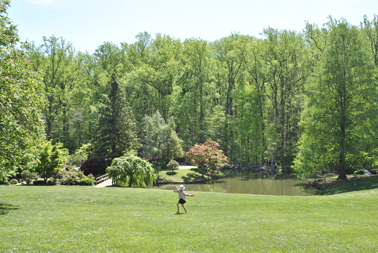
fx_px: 347
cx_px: 189
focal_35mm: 33
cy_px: 126
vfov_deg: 40.1
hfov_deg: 57.2
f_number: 8
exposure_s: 1/125
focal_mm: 22
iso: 100
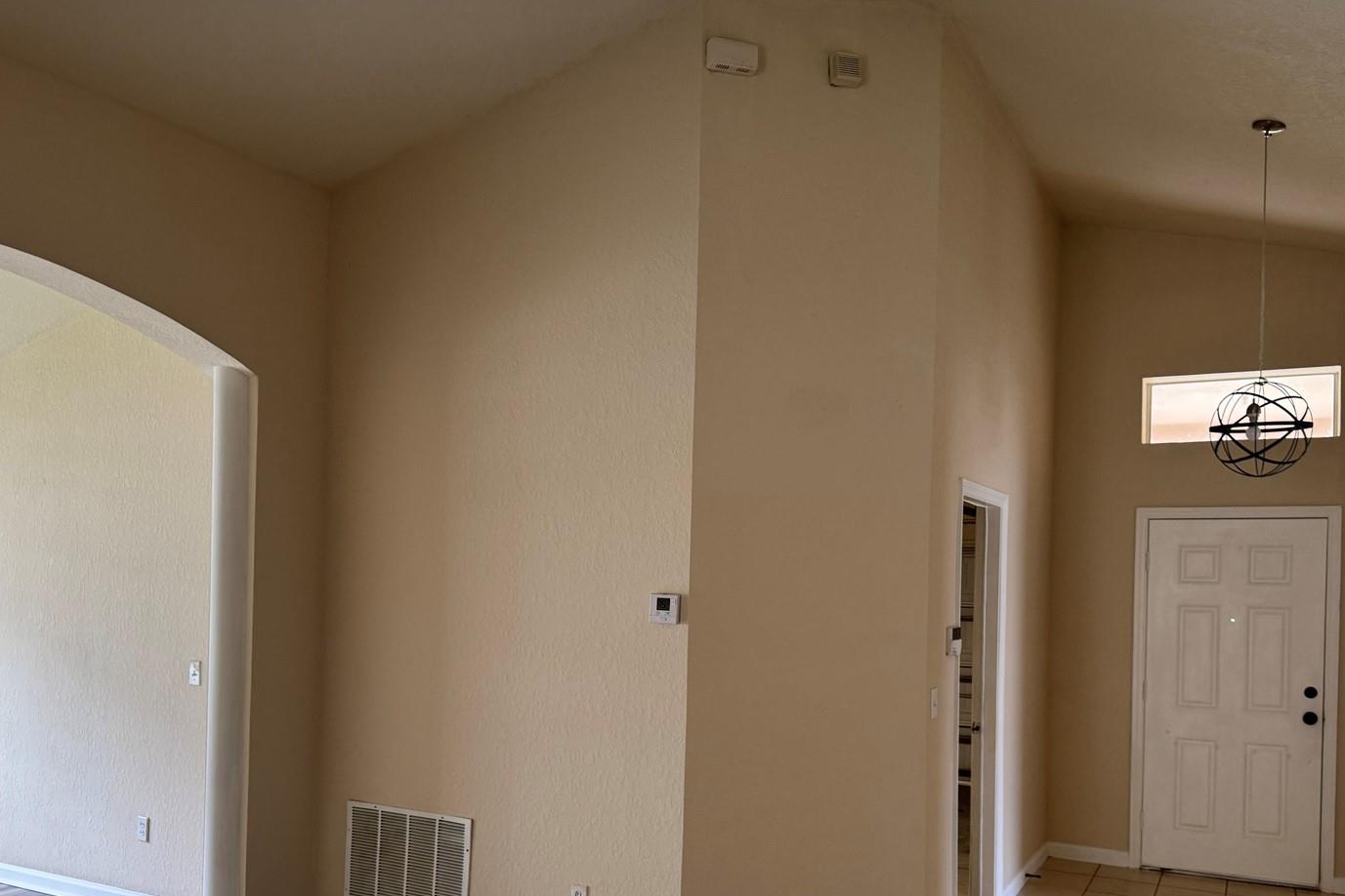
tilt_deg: -1.0
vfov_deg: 44.5
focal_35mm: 29
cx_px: 695
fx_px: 1083
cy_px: 575
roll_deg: -1.6
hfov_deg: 63.6
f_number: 1.78
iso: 200
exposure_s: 1/60
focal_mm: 6.76
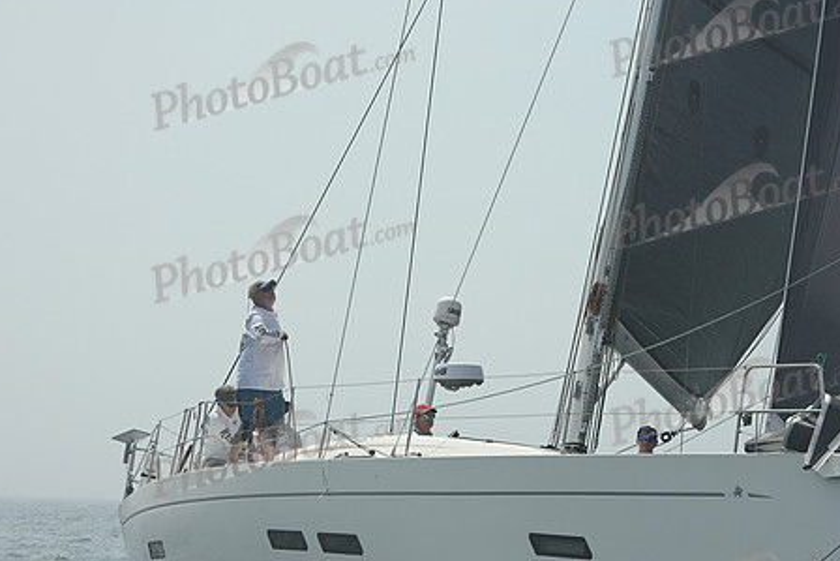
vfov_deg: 8.5
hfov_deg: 12.7
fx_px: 3781
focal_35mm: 162
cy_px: 326
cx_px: 514
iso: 320
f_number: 9
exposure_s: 1/1250
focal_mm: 125
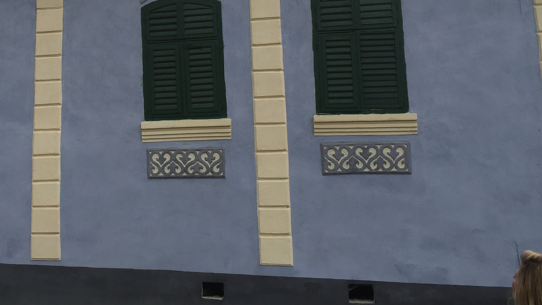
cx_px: 142
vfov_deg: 22.7
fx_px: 747
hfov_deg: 38.9
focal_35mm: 52
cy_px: 56
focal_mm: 4.15
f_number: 2.2
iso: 32
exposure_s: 1/1799
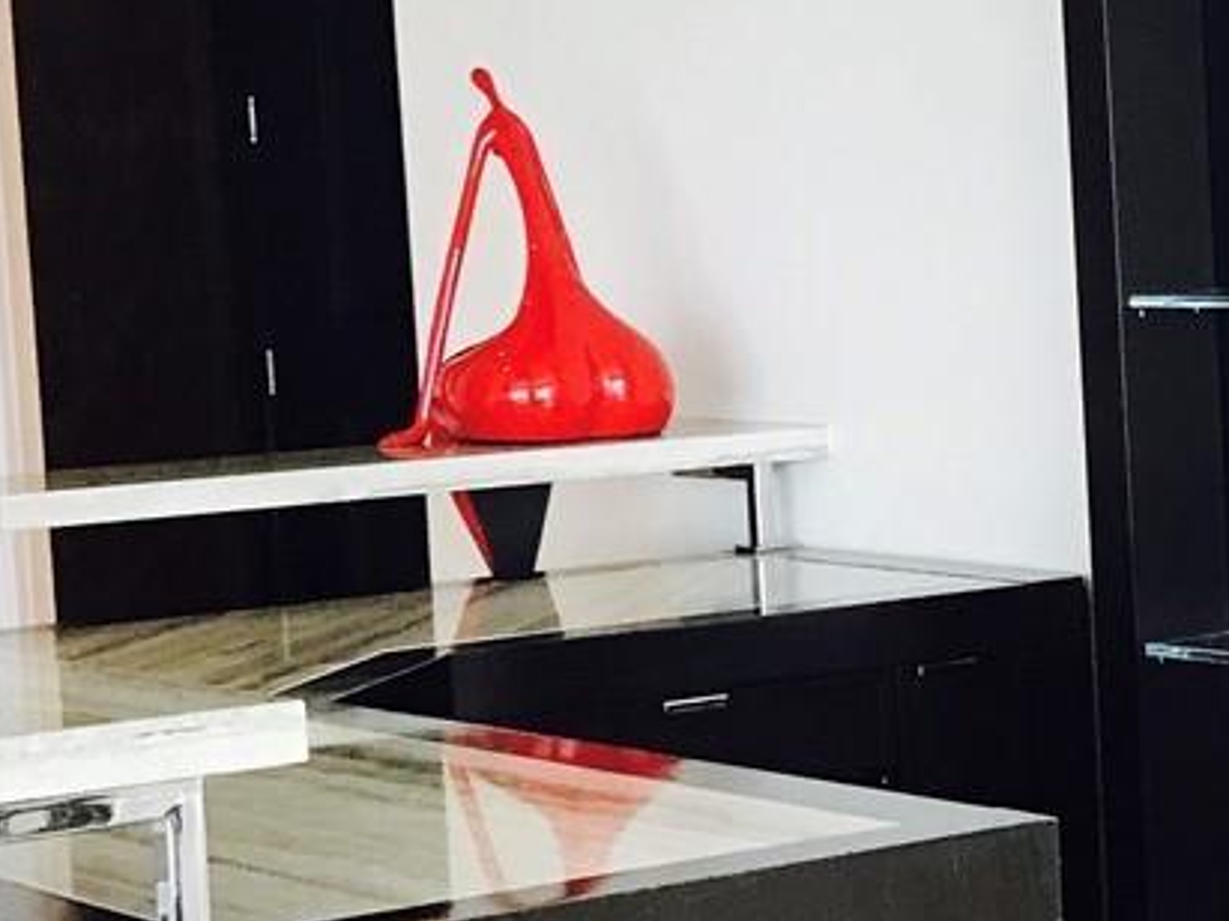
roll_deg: +2.5
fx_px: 3869
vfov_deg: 13.6
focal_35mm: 109
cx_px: 1498
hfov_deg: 17.2
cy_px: 568
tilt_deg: -6.4
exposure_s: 1/30
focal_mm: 3.99
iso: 25
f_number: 1.8
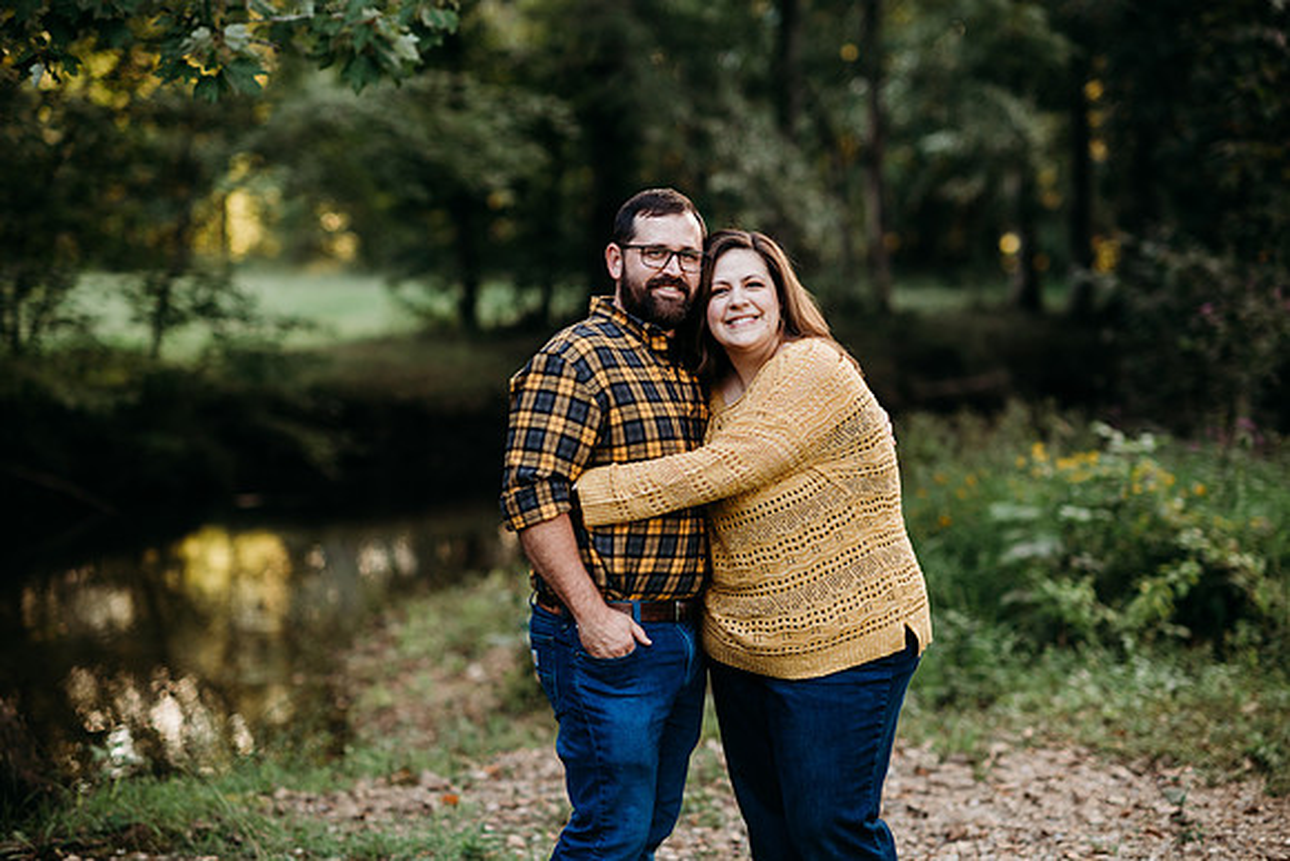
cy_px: 430
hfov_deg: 23.9
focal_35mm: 85
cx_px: 645
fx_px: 3046
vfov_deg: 16.1
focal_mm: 85
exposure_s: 1/200
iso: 125
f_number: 2.2
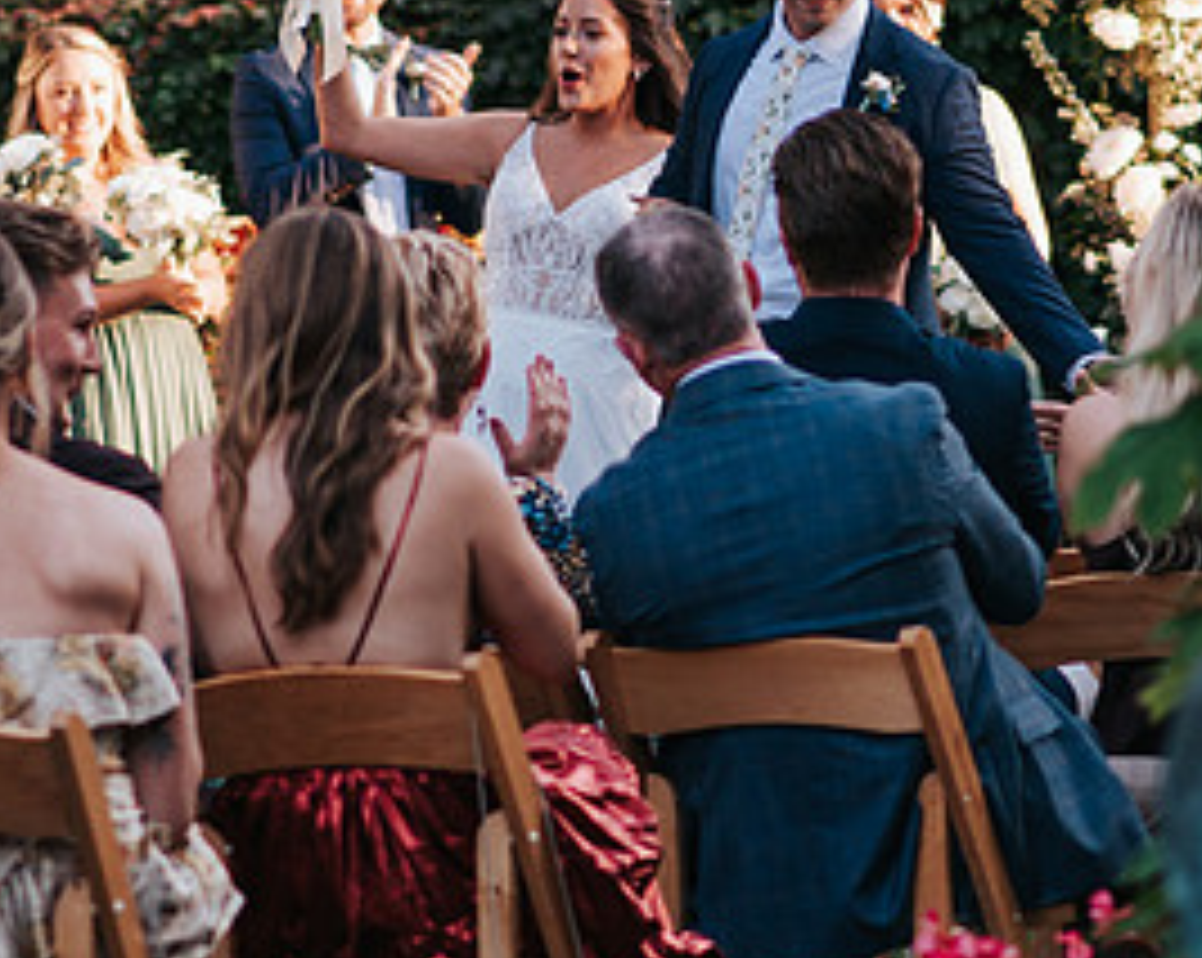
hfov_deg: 6.6
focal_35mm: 295
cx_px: 791
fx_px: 10483
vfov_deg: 5.2
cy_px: 367
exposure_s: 1/320
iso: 200
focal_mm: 85
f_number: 2.8
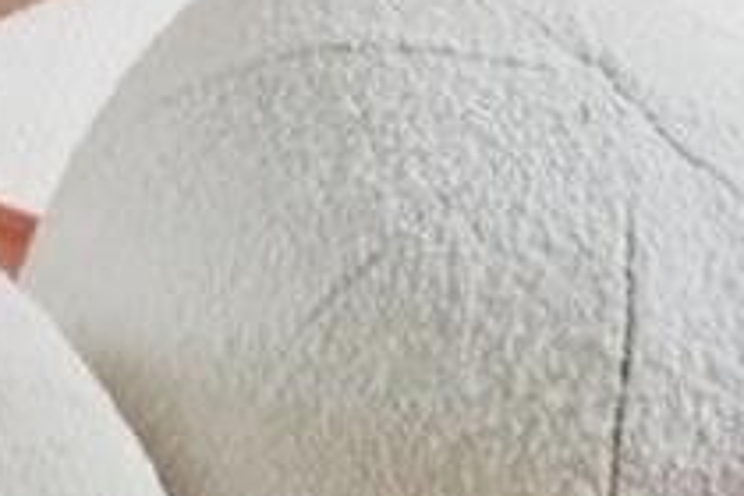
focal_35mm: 126
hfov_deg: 14.8
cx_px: -475
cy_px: -1020
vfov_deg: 8.8
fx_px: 2600
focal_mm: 11
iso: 500
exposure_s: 1/15
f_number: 8
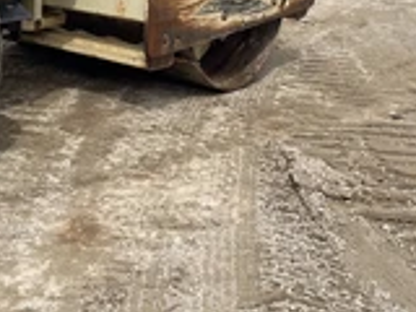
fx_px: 781
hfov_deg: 27.2
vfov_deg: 21.0
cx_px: -49
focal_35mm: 65
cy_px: -62
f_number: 1.6
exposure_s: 1/4016
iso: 50
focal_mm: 5.1
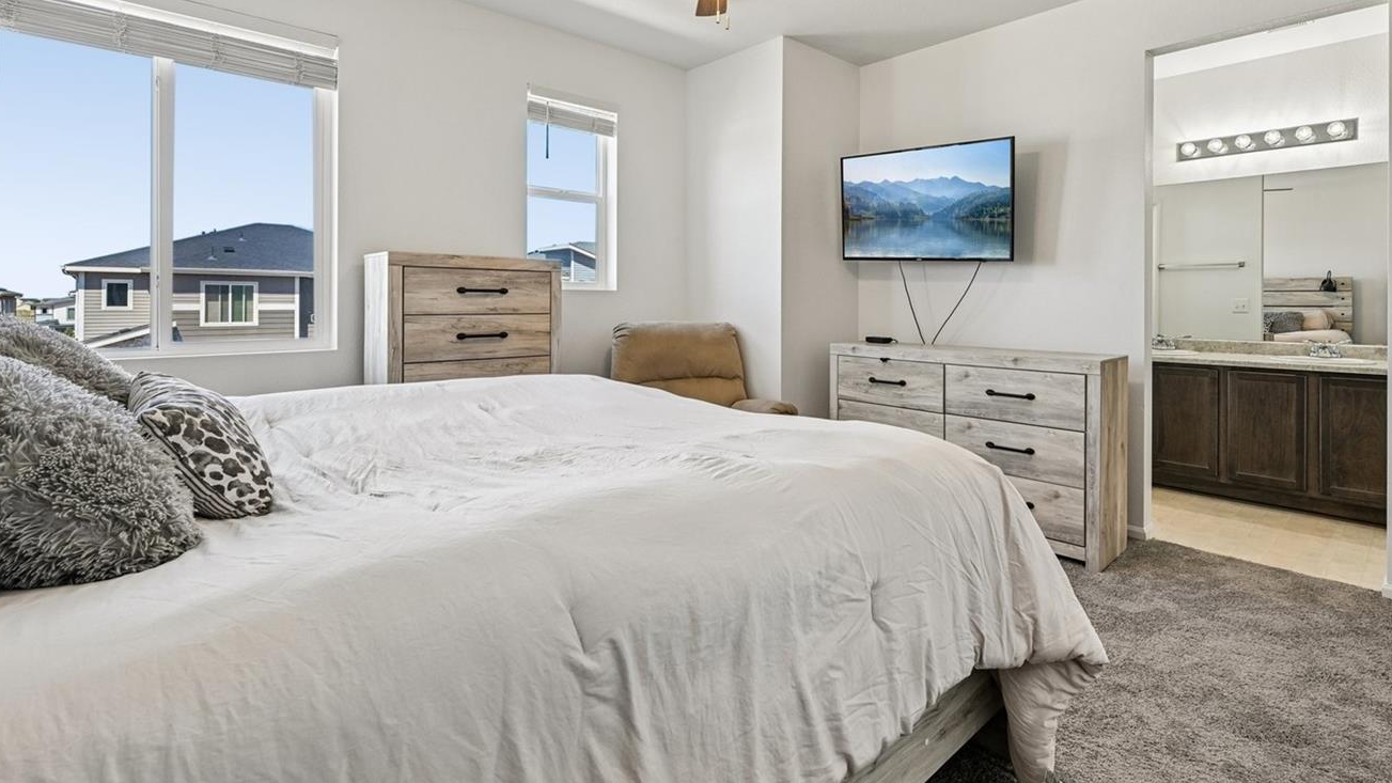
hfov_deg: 92.3
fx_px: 664
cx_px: 775
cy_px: 295
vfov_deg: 60.2
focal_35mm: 18
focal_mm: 14
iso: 140
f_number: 11
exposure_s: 1/15
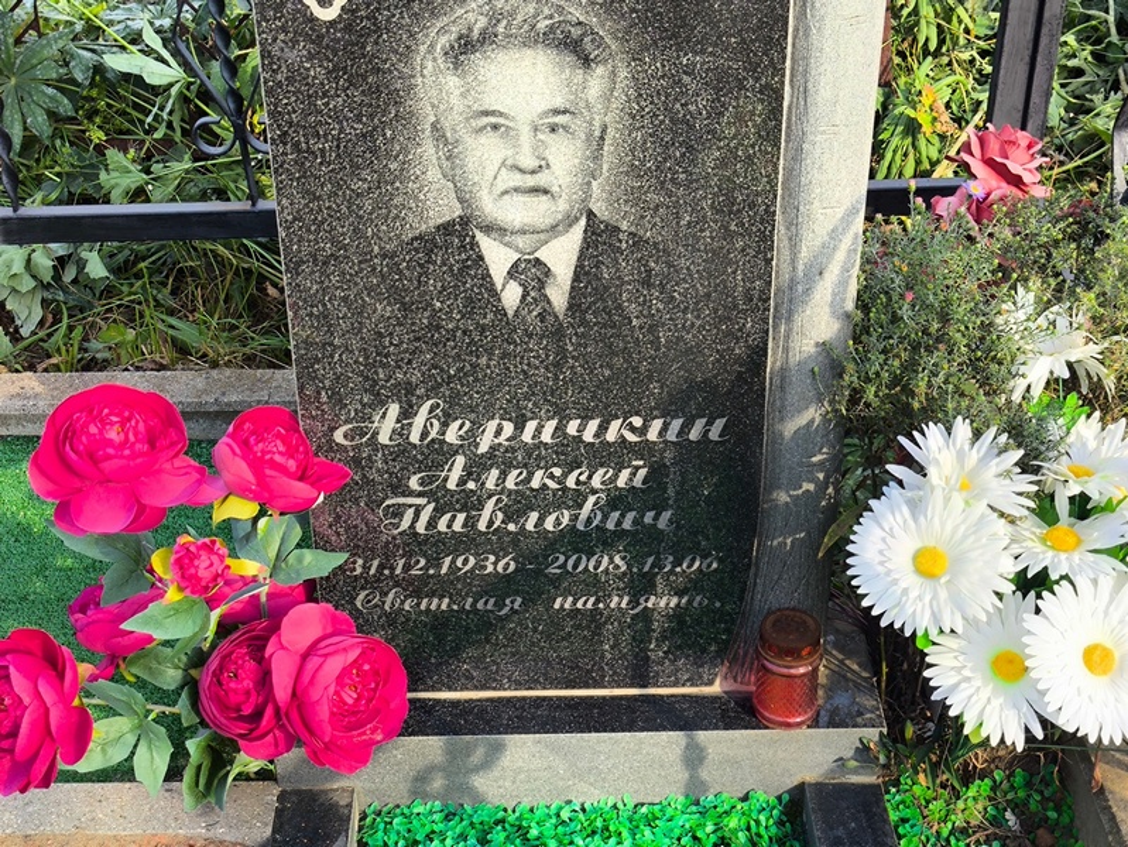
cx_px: 564
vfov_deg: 29.1
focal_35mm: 50
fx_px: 1630
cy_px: 424
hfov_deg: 38.2
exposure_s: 1/391
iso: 50
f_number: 1.7
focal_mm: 4.71
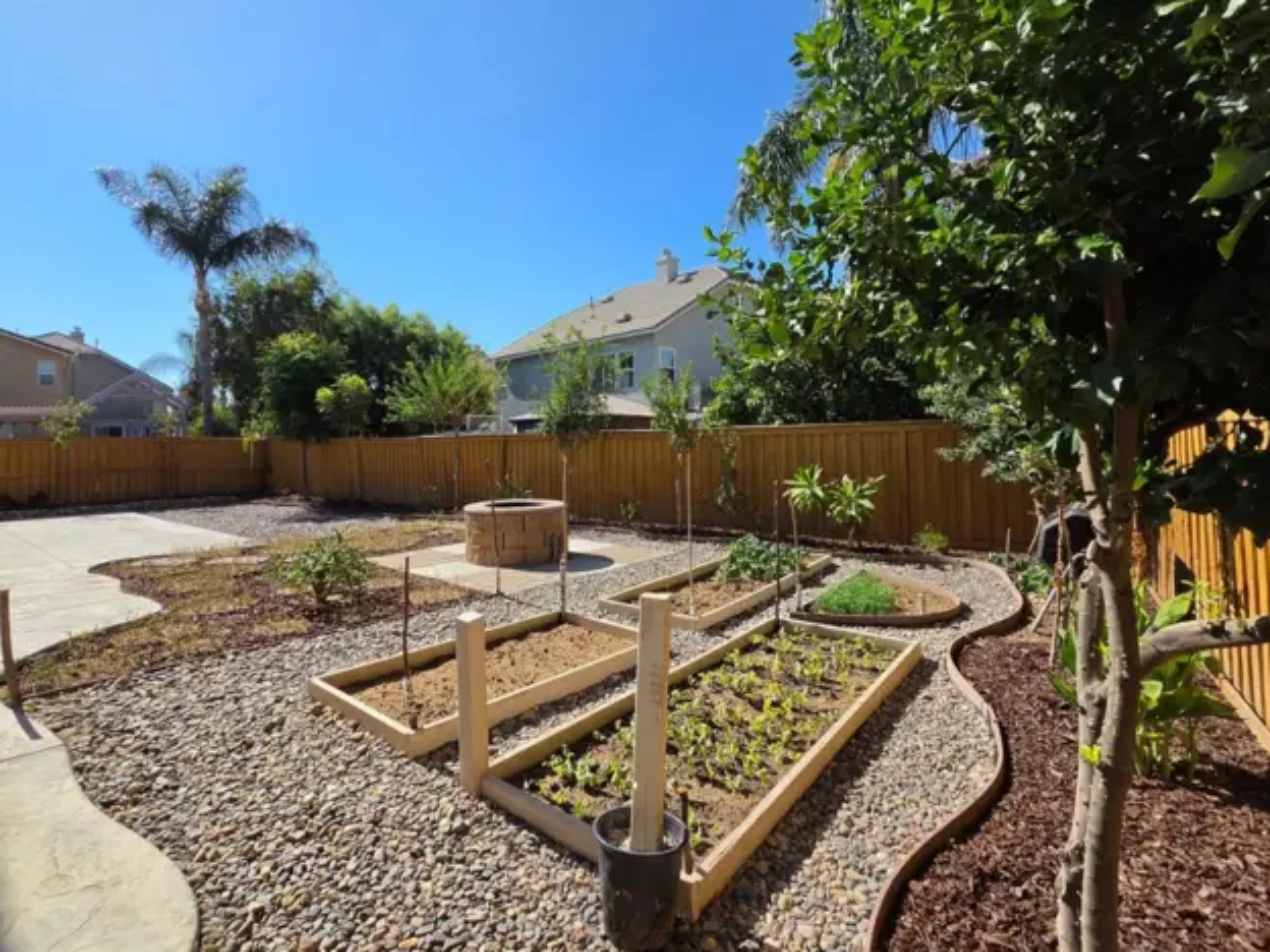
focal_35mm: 16
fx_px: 587
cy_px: 441
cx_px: 607
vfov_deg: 78.0
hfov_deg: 94.4
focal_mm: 2.2
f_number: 2.2
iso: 100
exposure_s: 1/4076
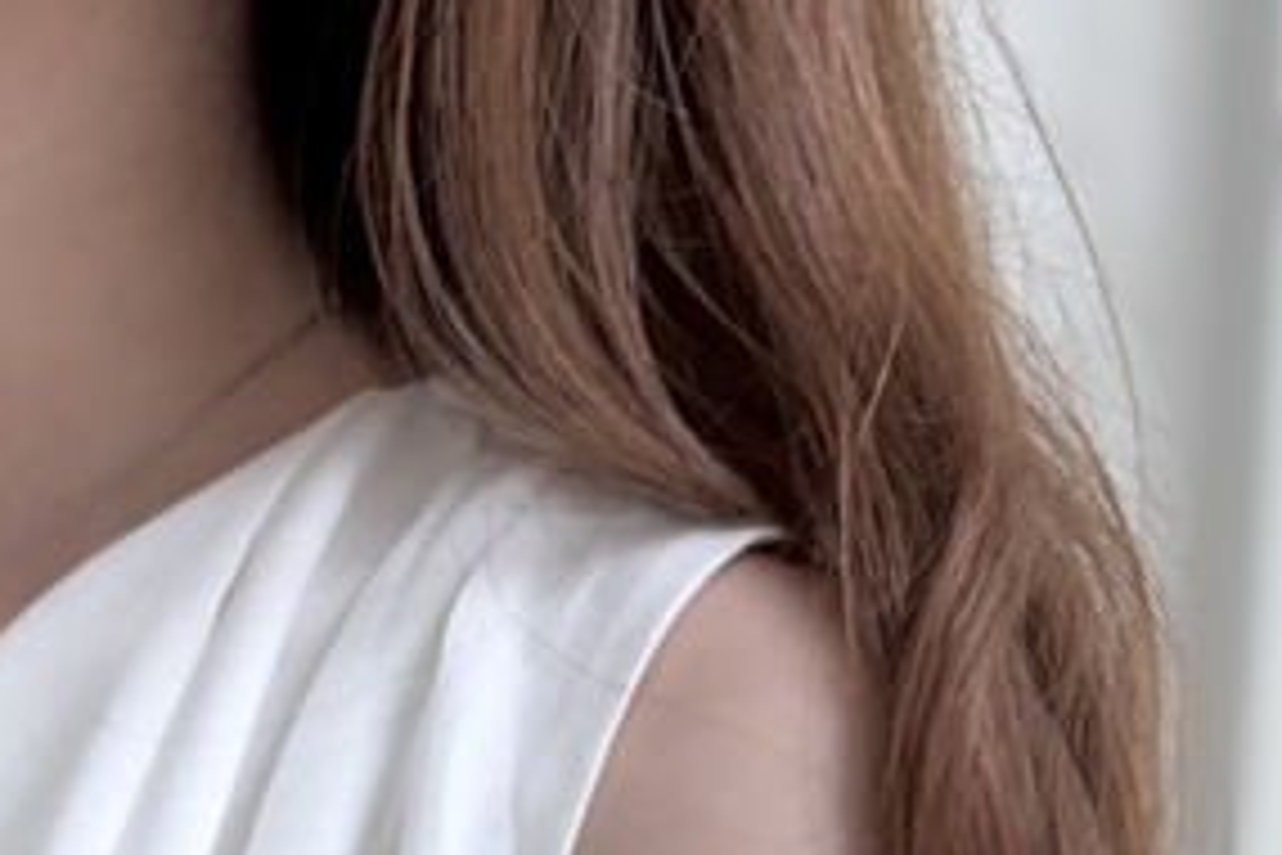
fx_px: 3383
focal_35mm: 95
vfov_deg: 11.3
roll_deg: +1.0
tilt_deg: -10.1
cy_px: 2214
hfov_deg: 20.6
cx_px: -58
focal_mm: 5.96
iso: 125
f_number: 1.6
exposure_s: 1/60
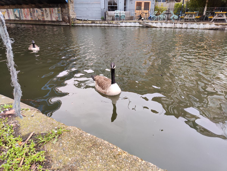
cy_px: 86
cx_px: 114
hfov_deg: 71.6
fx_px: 157
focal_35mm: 24
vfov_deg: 56.8
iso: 225
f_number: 1.88
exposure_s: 1/454
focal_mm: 5.59
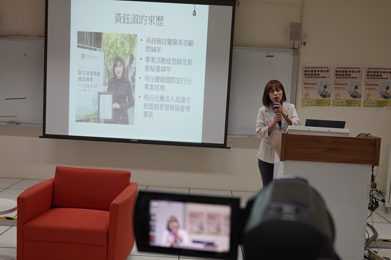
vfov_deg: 31.9
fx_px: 456
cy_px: 130
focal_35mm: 42
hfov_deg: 46.4
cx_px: 196
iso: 200
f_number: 4
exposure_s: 1/50
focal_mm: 15.59
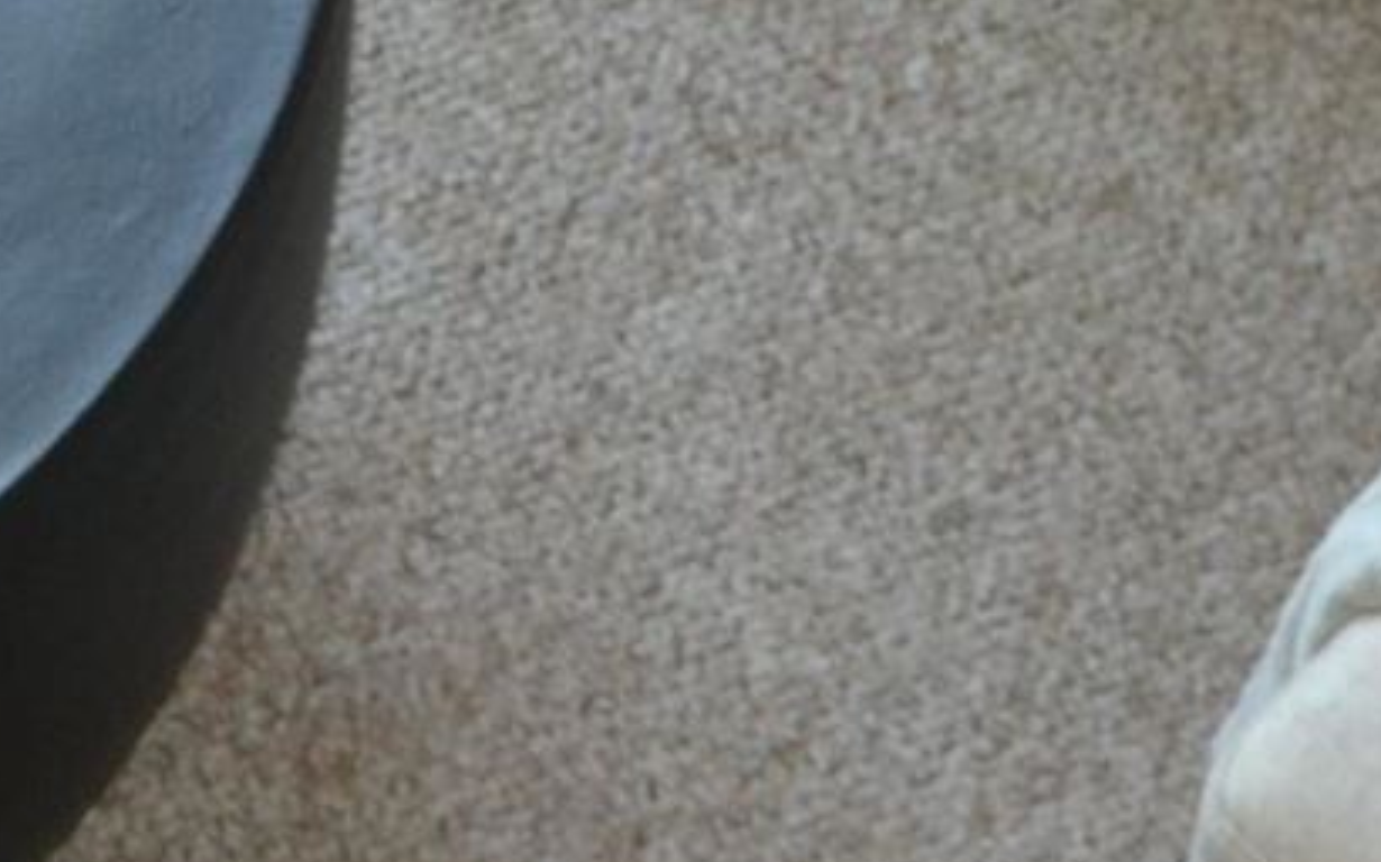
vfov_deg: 4.7
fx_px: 10347
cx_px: 647
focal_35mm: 275
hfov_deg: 7.6
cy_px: -542
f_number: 4
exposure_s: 1/80
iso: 400
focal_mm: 24
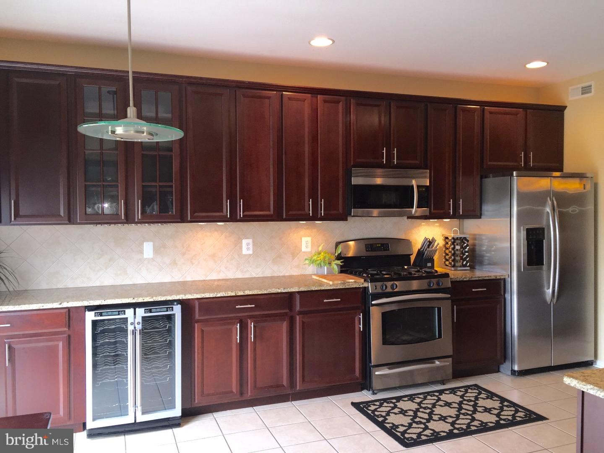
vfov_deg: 48.2
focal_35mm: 29
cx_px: 302
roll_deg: -0.2
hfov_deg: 61.7
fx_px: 506
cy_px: 226
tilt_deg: -1.4
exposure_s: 1/30
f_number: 2.2
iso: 40
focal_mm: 4.15
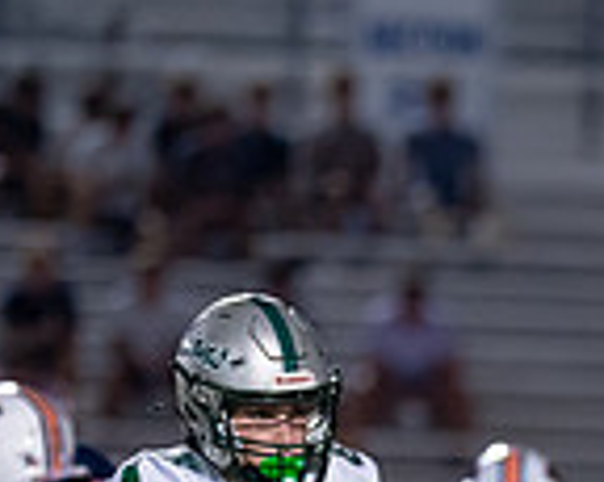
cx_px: 716
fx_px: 14523
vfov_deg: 1.9
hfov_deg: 2.4
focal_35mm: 813
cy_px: 831
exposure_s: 1/1000
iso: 1250
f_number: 1.8
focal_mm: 135
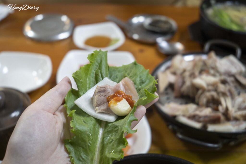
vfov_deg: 22.6
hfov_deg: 33.4
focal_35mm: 60
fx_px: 410
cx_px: 123
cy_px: 82
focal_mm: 60
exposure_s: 1/60
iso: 1600
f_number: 5.6
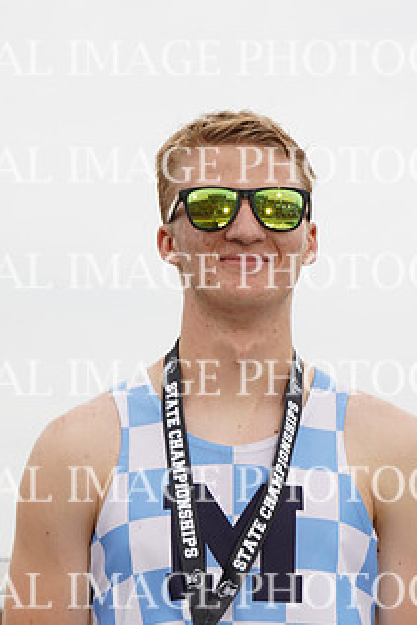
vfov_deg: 15.7
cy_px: 538
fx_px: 2241
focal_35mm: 129
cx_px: 223
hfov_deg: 10.6
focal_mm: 70
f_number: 11
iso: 200
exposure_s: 1/125
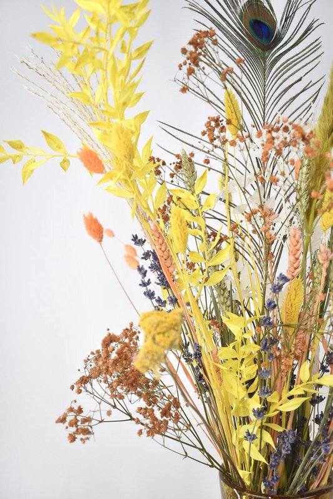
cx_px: 166
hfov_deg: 40.0
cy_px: 250
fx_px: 458
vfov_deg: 57.2
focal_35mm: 33
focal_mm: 22
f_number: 4.5
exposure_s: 1/80
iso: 100
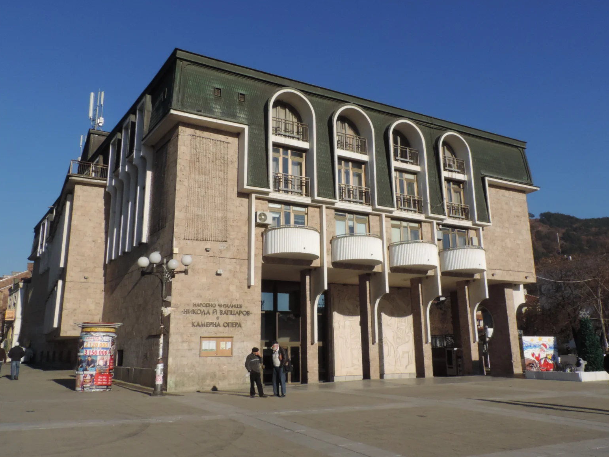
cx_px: 304
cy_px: 229
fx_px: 510
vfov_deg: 48.2
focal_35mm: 29
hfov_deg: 61.7
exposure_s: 1/1600
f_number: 7.6
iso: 400
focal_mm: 4.9
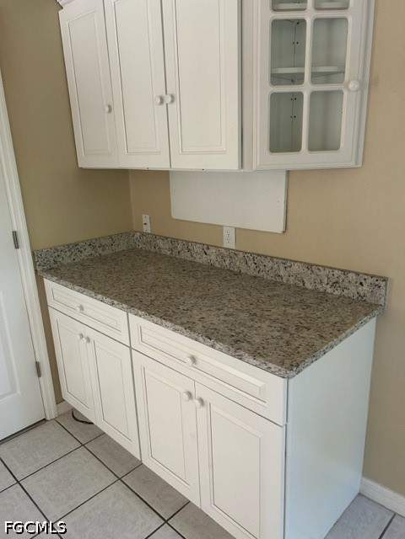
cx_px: 202
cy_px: 270
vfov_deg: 67.3
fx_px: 406
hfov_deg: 53.1
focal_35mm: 26
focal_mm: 5.7
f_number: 1.5
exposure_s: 1/73
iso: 125
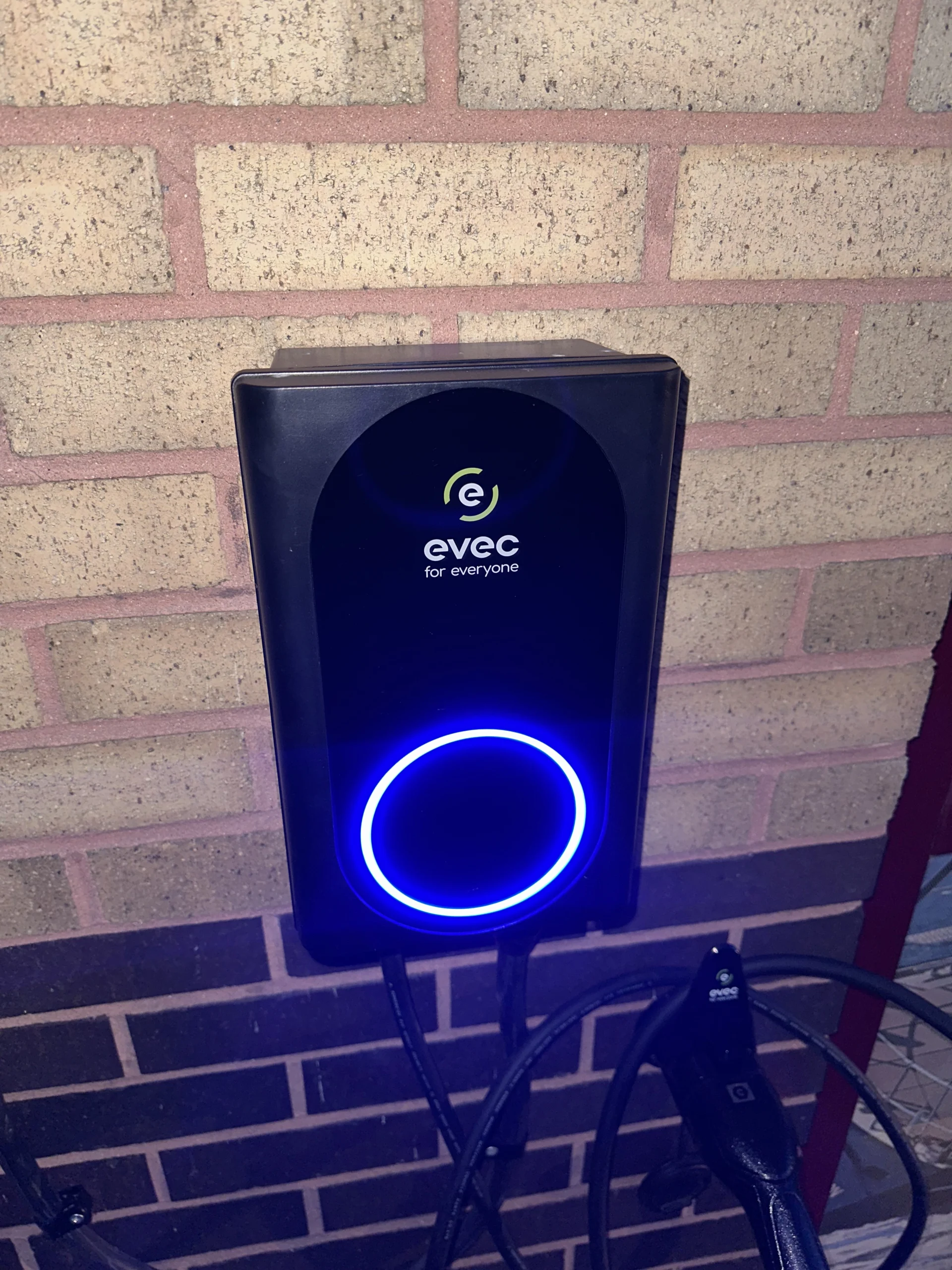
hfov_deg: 56.8
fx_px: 880
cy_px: 635
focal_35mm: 24
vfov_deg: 71.6
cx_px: 476
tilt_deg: -26.1
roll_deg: -0.1
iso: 64
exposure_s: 1/4
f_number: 1.78
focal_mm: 6.86
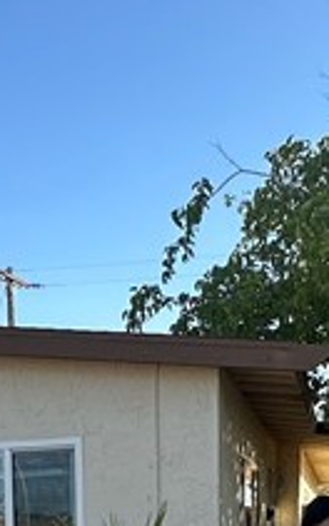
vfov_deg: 24.4
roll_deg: +0.4
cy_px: 708
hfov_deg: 17.9
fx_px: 1032
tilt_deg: -7.8
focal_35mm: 72
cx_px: 47
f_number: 2.2
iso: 40
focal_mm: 2.22
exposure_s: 1/527
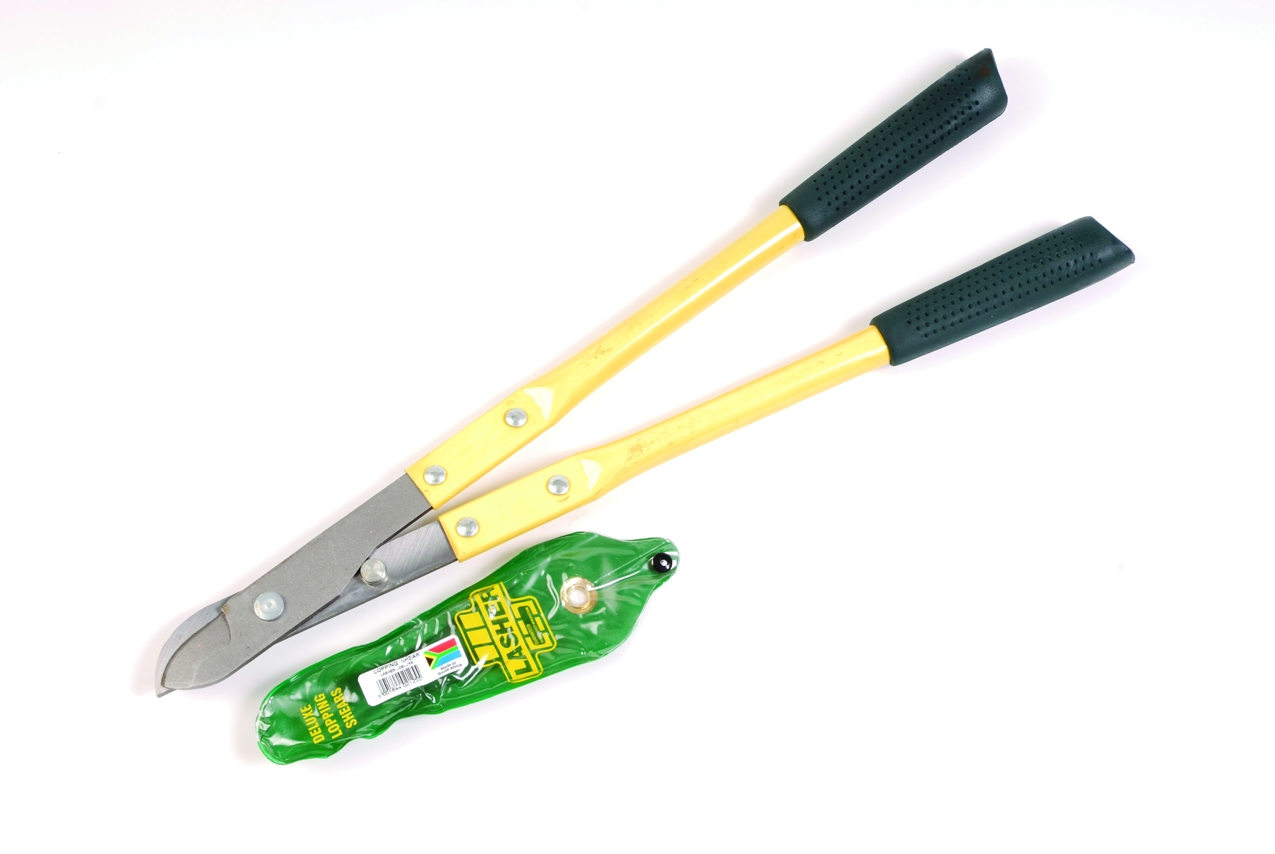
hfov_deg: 30.5
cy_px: 427
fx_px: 2340
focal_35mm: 66
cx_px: 638
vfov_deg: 20.7
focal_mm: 44
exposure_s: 1/200
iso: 100
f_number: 10
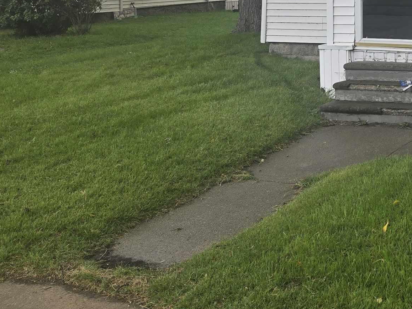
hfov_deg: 29.2
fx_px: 726
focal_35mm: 61
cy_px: -51
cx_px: 431
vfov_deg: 22.4
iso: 25
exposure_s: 1/892
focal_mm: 5.4
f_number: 1.8
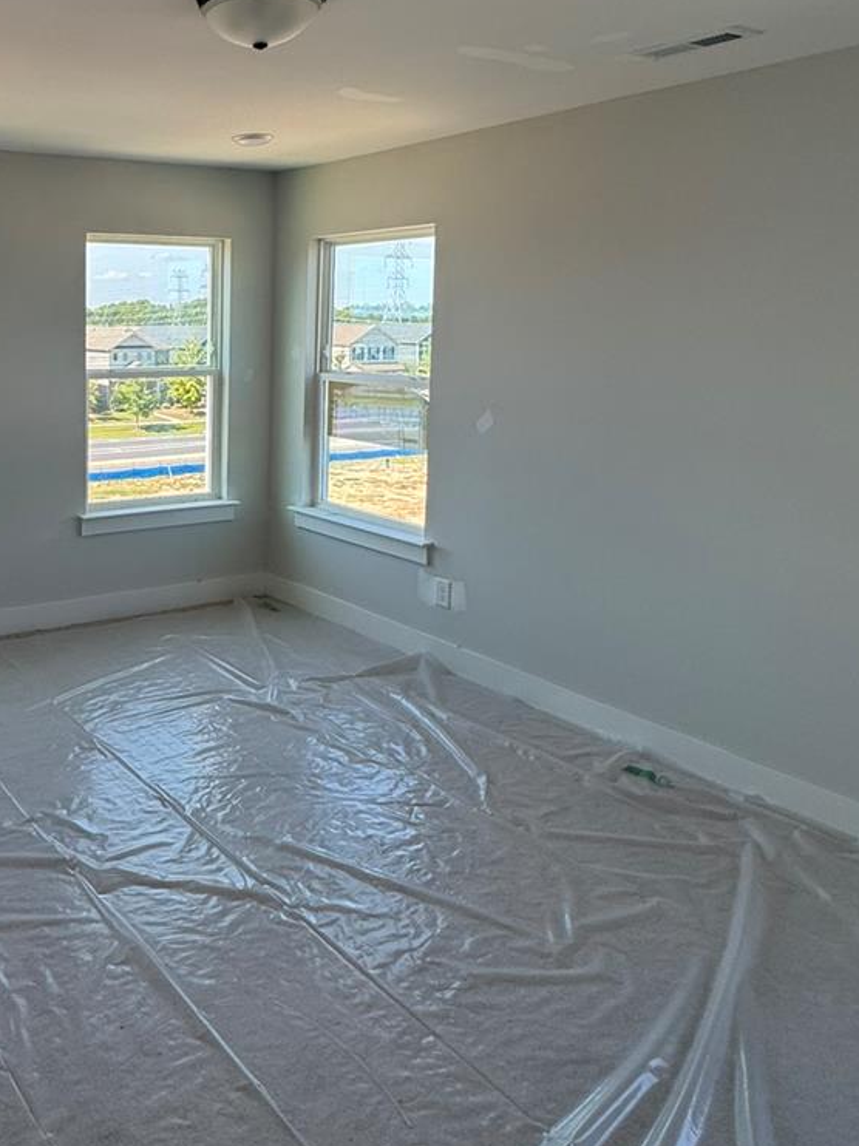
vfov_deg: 60.8
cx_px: 83
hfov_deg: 43.9
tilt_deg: -5.6
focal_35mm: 29
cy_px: 425
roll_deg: +1.1
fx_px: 960
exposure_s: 1/210
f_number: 2.2
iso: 40
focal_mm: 2.22
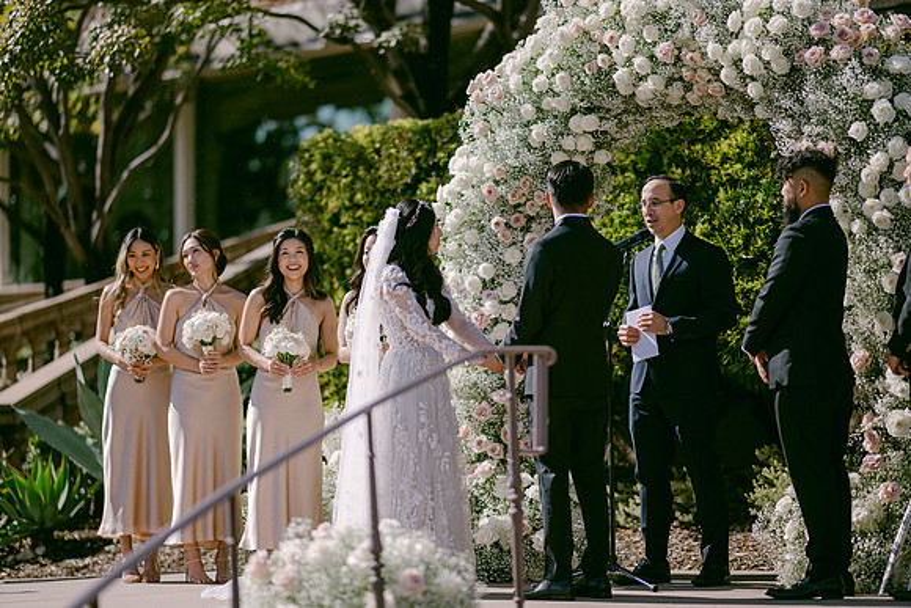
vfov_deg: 13.0
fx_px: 2658
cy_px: 304
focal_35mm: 105
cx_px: 456
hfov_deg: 19.5
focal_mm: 105
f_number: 1.4
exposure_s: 1/16000
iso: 200
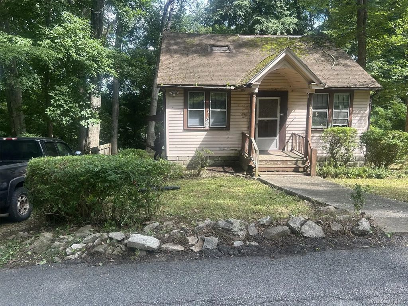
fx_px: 306
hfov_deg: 67.3
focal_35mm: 26
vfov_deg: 53.1
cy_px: 153
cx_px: 204
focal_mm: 5.7
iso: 50
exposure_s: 1/346
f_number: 1.5
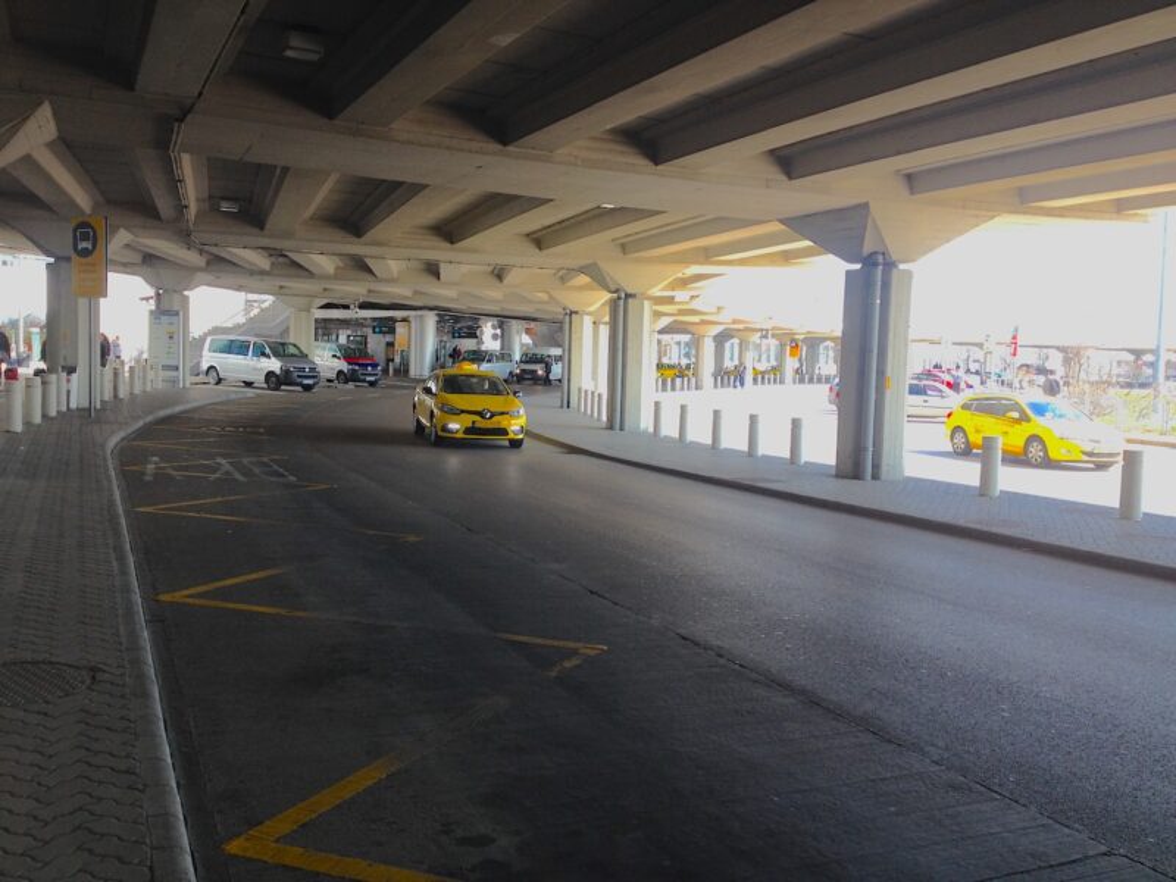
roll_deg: -1.8
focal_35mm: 35
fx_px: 1189
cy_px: 441
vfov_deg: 40.7
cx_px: 588
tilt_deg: -4.2
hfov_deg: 52.6
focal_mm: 4.28
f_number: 2.4
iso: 50
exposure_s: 1/168
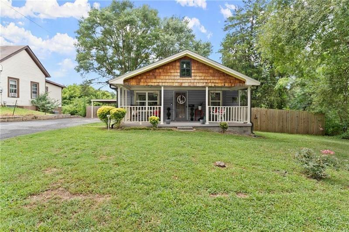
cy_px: 116
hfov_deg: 96.0
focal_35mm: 16
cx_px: 174
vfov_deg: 73.0
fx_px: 157
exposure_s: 1/200
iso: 800
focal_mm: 16.2
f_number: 8
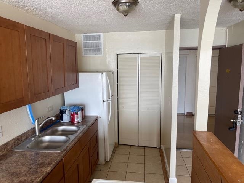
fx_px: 183
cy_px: 92
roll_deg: +0.5
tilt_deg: -7.8
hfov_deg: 67.3
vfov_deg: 53.1
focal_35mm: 26
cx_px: 122
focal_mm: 5.1
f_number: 1.6
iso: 125
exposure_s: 1/121
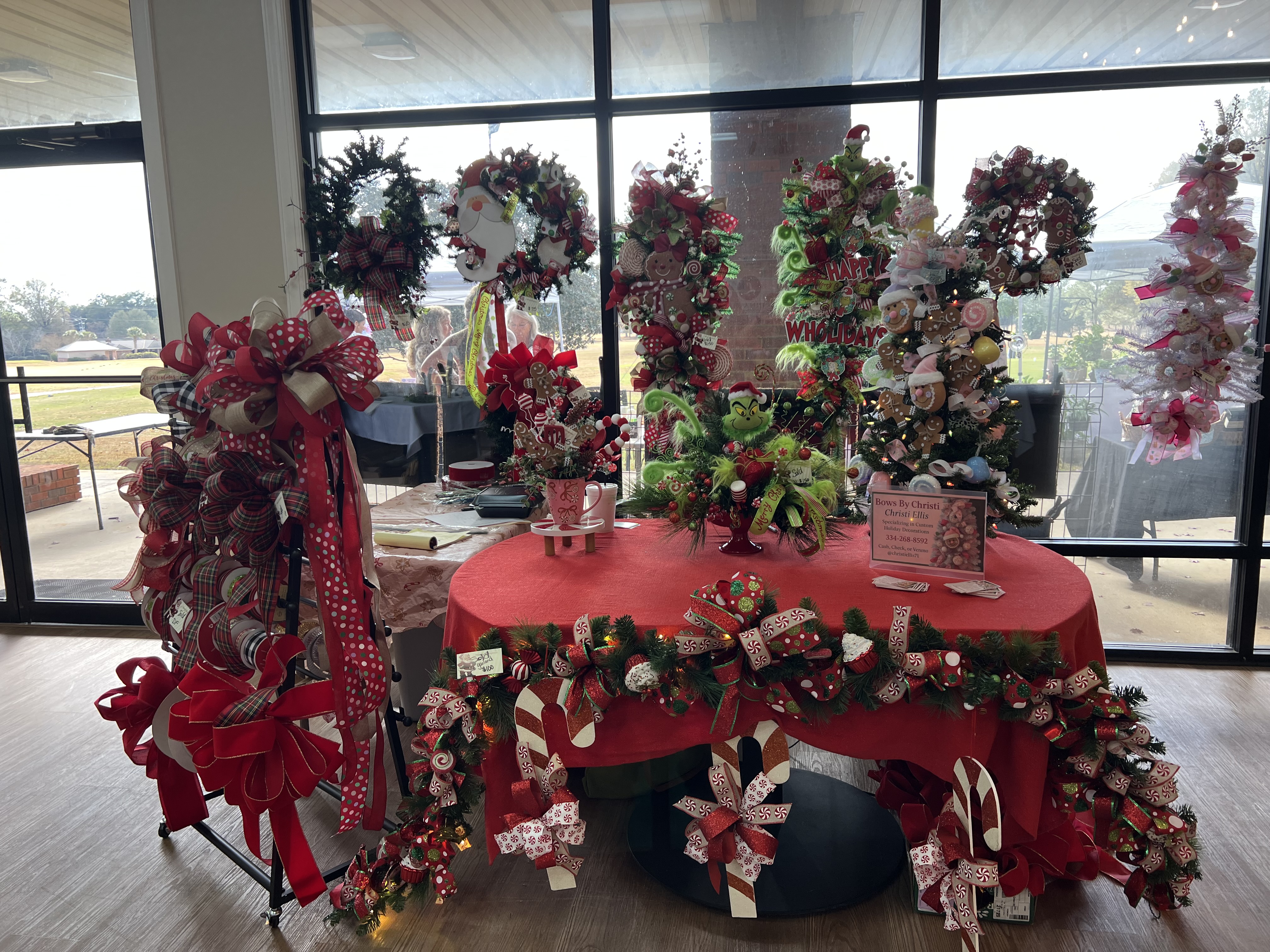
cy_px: 476
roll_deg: +1.7
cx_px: 635
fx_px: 954
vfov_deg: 53.1
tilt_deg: -9.5
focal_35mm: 26
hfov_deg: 67.3
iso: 40
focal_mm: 5.7
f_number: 1.5
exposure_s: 1/120
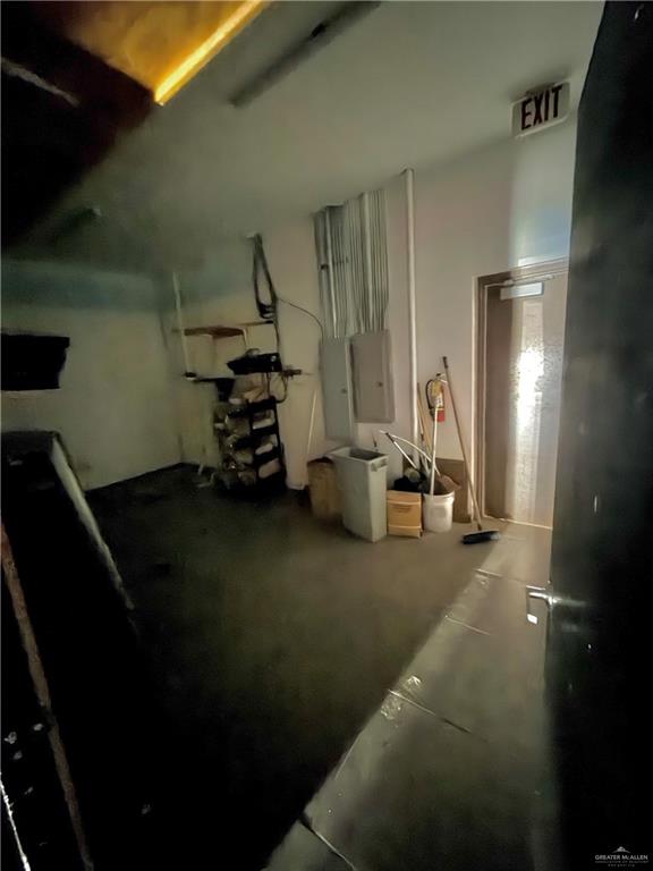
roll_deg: +3.7
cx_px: 326
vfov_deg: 102.1
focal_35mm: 14
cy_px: 436
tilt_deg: -13.2
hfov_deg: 85.7
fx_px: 352
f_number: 2.2
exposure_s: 1/2
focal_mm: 2.22
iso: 5000
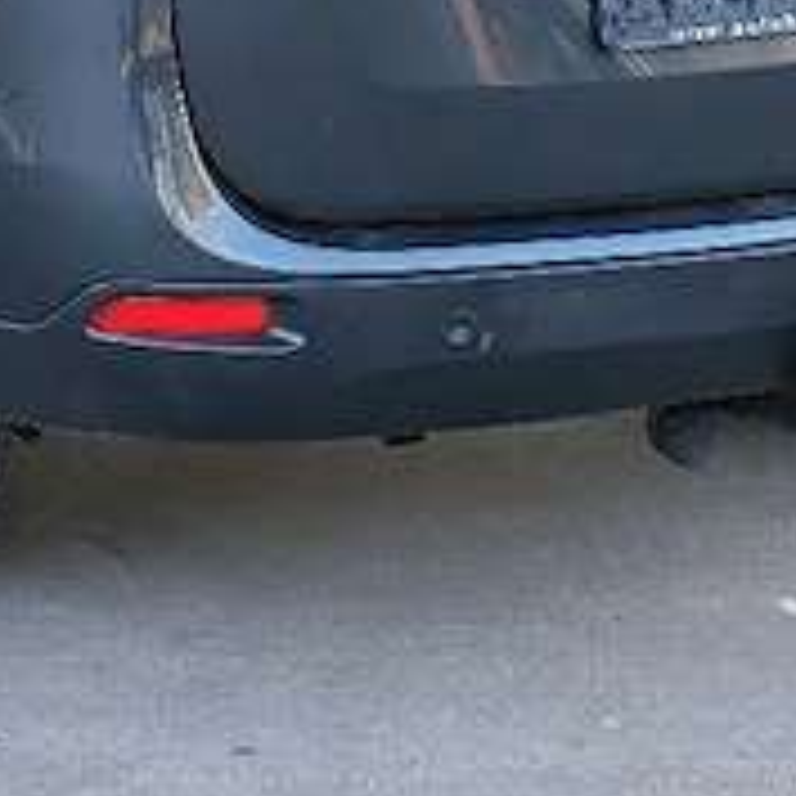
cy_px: -166
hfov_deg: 9.7
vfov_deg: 9.6
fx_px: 4683
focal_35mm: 180
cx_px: 171
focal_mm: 6.12
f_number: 1.9
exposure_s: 1/100
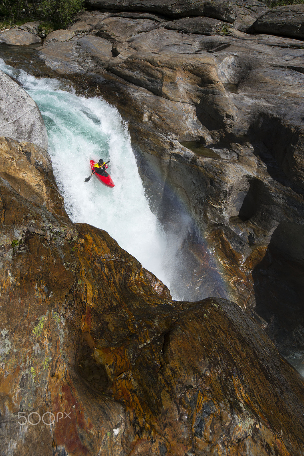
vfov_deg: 62.0
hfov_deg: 43.6
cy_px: 228
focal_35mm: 30
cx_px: 152
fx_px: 380
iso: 200
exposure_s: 1/640
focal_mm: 30
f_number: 5
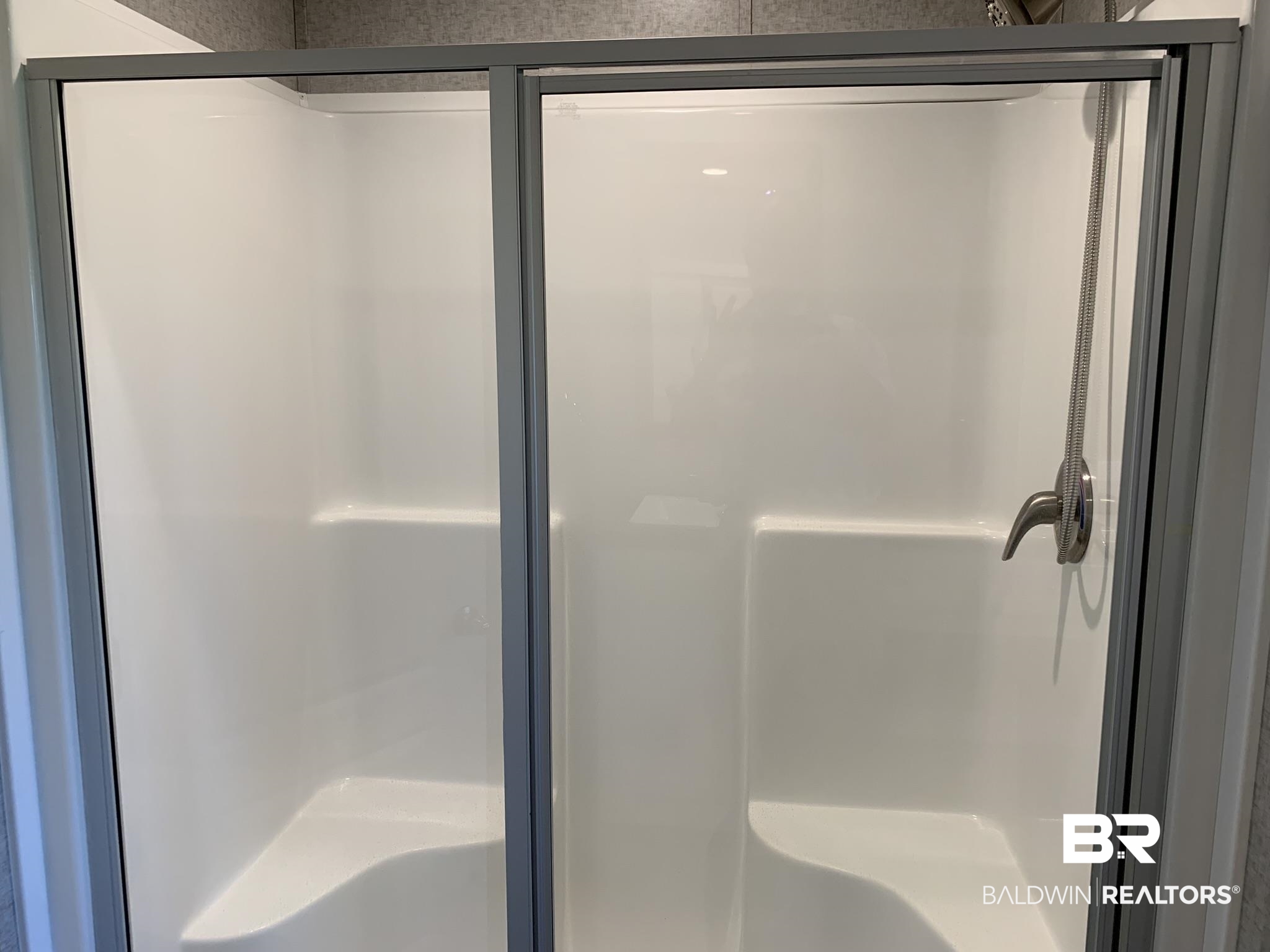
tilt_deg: -9.1
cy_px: 476
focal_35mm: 26
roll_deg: -1.1
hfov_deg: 67.3
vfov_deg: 53.1
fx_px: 954
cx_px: 635
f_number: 1.8
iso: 100
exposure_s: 1/120
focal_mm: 4.25
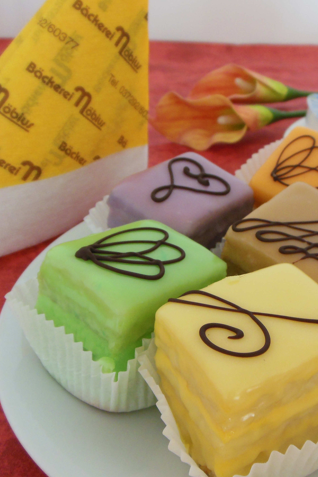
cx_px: 252
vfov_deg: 47.4
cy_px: 236
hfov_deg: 31.8
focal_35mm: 41
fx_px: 543
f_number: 3.3
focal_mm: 5.2
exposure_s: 1/25
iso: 400
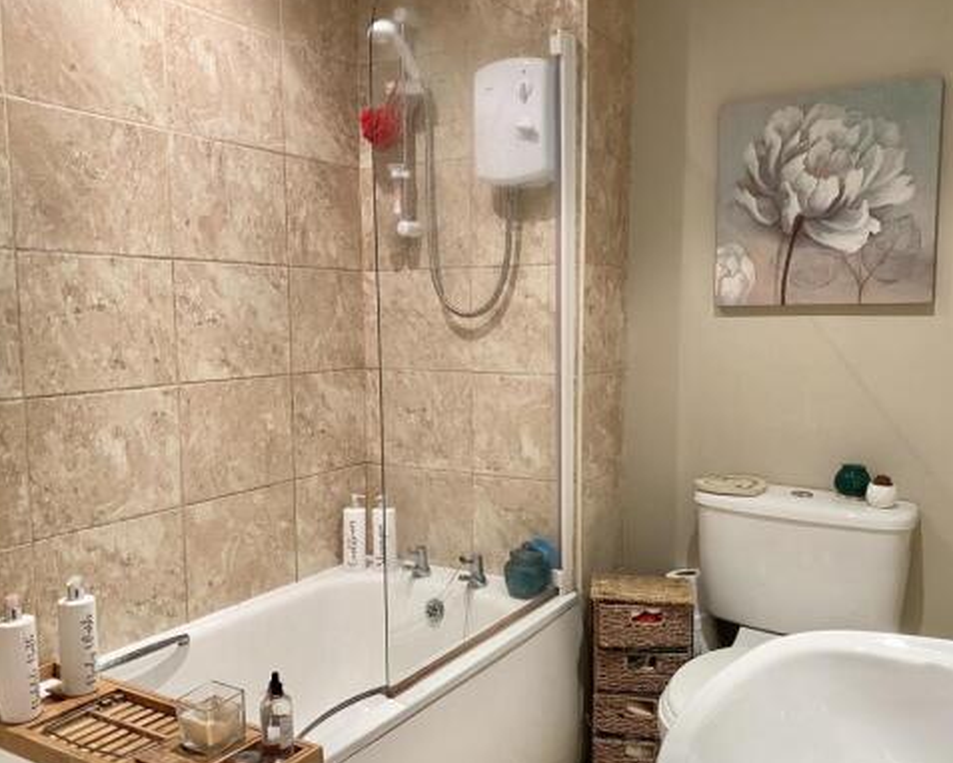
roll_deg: -0.2
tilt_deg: -5.9
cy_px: 412
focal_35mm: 31
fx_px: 875
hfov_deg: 57.2
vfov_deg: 47.1
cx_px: 484
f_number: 1.8
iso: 125
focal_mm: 4.25
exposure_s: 1/50
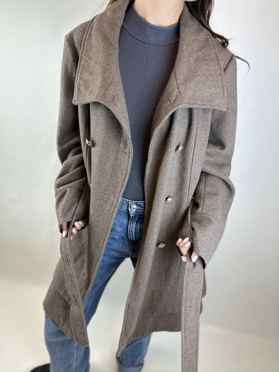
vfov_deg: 71.6
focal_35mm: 24
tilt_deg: -24.4
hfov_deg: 56.8
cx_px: 140
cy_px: 186
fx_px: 258
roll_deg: -6.2
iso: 50
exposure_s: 1/120
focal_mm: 6.86
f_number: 1.78
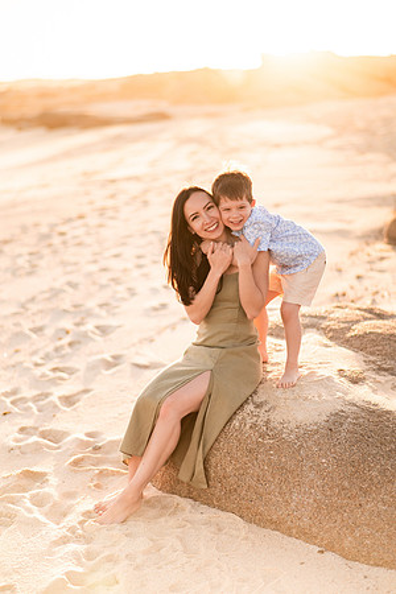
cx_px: 198
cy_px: 297
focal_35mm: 58
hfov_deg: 23.4
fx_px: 957
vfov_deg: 34.5
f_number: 1.6
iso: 100
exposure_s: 1/3200
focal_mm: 58
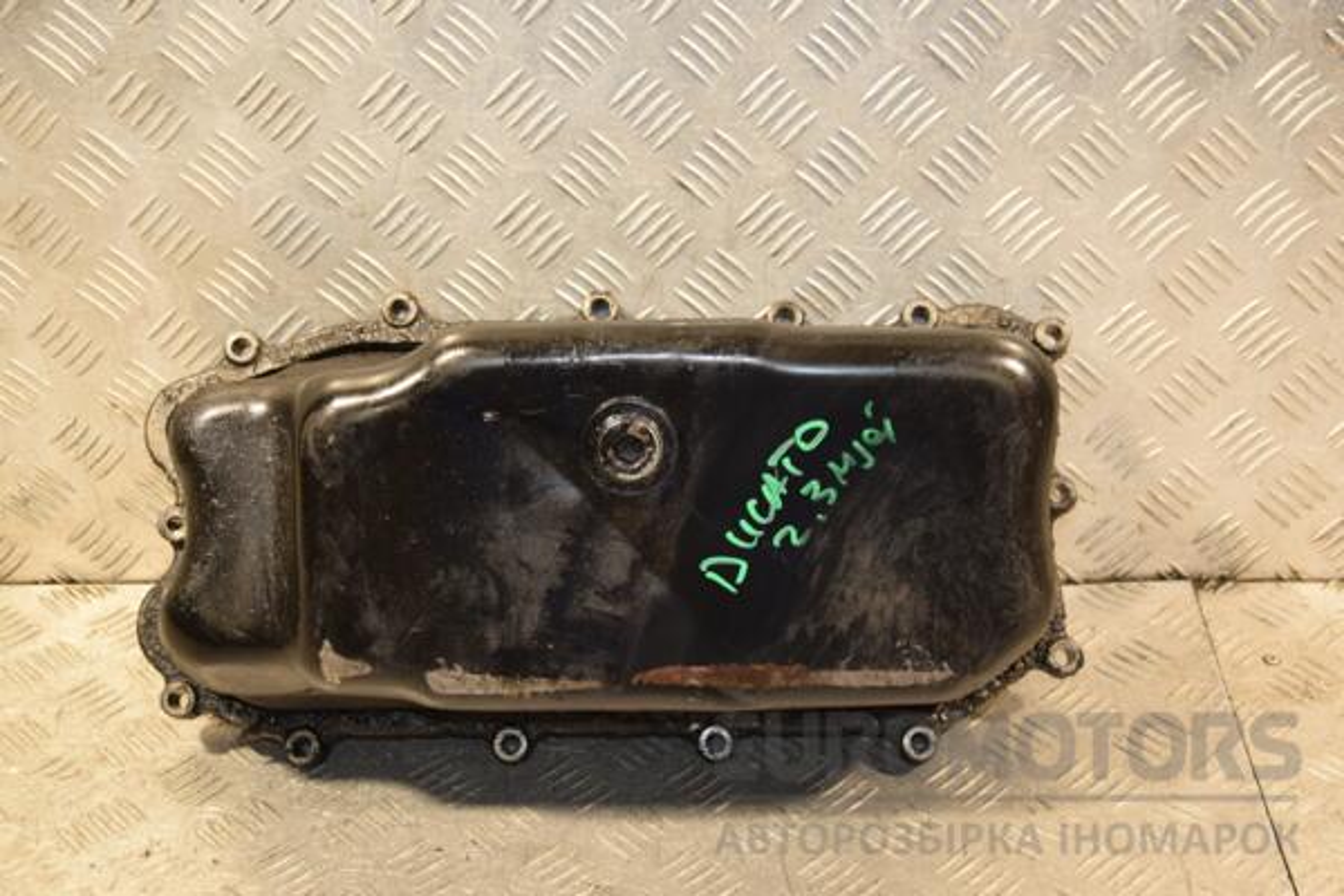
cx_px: 672
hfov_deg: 35.1
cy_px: 448
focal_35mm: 57
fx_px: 2128
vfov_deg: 23.8
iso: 800
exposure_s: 1/100
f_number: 5
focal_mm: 38
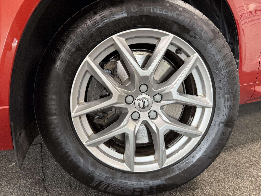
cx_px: 130
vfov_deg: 56.8
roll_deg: +0.5
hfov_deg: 71.6
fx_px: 181
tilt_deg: -10.5
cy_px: 98
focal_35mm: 24
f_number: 1.78
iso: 200
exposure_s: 1/50
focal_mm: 6.76
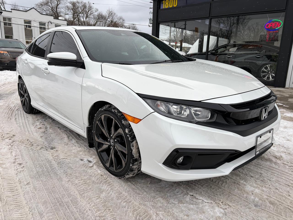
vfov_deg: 53.1
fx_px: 220
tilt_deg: -13.2
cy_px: 110
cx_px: 146
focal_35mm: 26
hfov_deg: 67.3
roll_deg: -1.1
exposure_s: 1/618
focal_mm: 5.96
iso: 50
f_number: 1.6
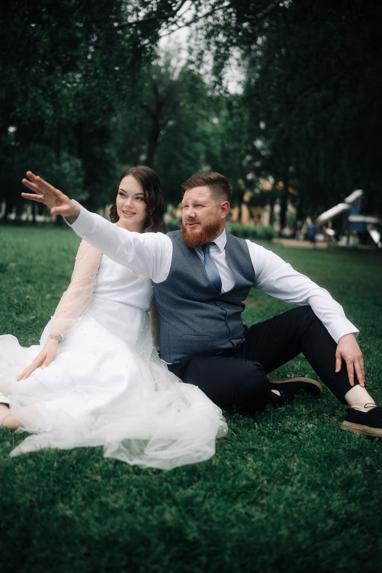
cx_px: 191
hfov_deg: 37.9
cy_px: 286
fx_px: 557
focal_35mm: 35
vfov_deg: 54.4
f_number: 1.4
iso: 160
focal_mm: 35
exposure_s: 1/2000
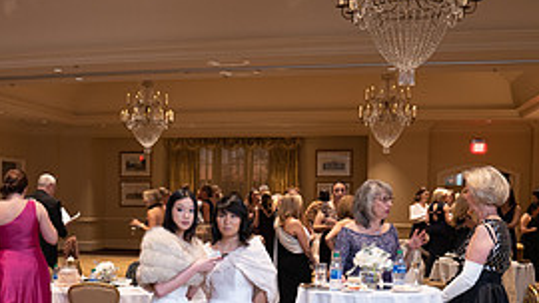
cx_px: 128
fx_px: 772
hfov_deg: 37.4
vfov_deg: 21.8
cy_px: 262
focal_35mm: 54
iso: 800
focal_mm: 24
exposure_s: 1/20
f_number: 3.5
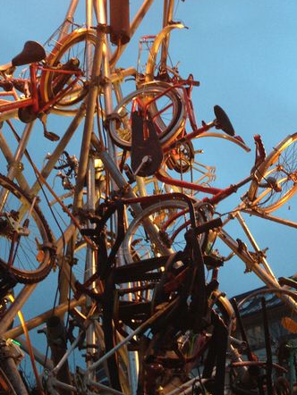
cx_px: 157
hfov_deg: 19.4
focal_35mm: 76
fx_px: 869
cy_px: 19
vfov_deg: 24.7
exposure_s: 1/20
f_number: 2.4
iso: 64
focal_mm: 4.28
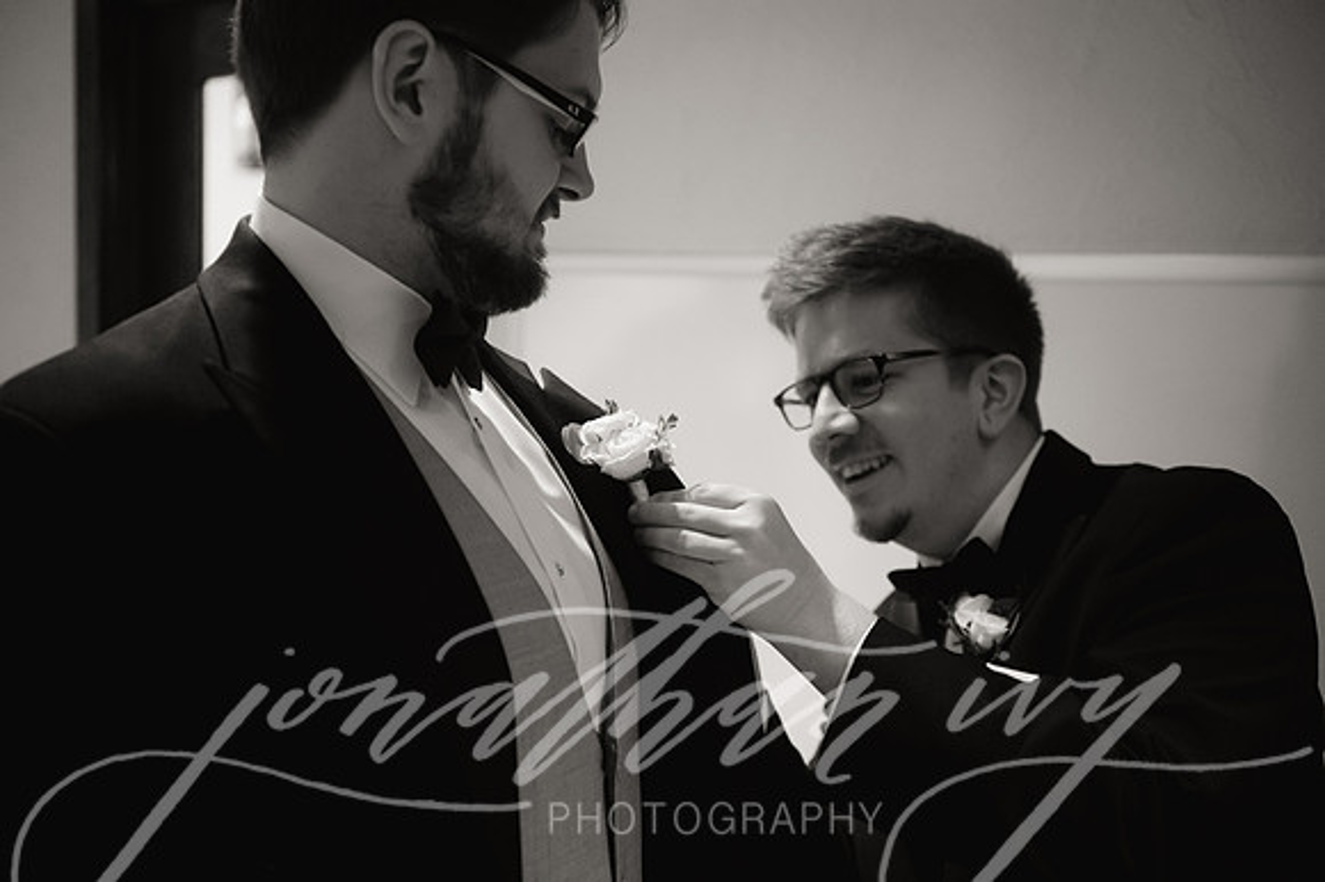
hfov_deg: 41.1
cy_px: 441
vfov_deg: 28.0
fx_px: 1766
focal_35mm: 48
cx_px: 662
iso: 2500
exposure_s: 1/100
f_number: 2.8
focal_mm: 48
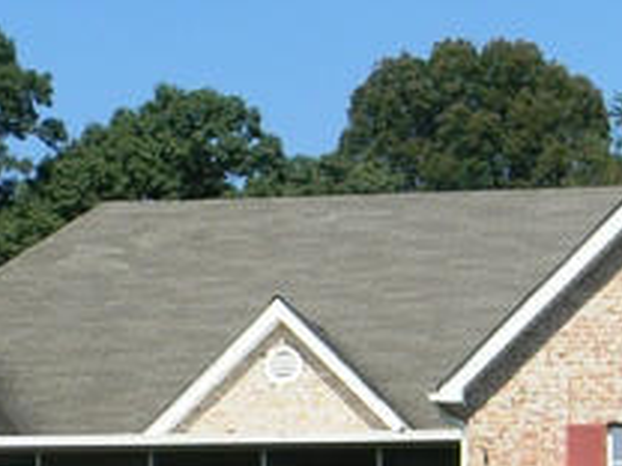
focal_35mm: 126
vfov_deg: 11.7
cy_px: 329
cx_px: 440
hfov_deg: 15.6
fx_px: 2264
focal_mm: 7.3
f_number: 3.8
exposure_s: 1/877
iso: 80
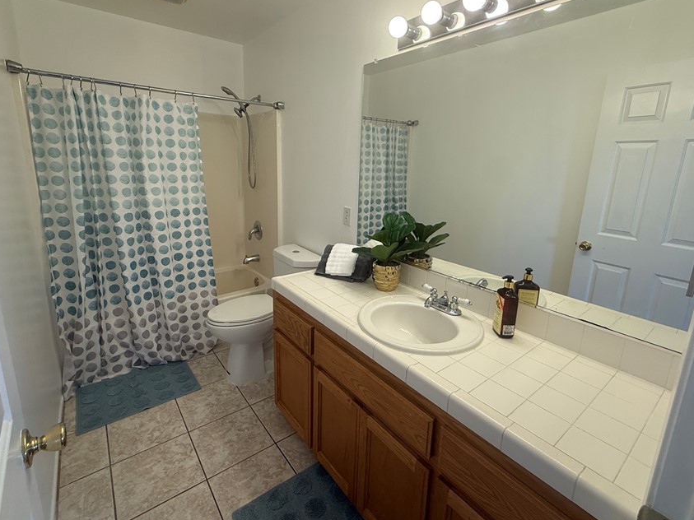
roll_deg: -1.6
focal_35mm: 17
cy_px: 232
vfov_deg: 74.5
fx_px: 341
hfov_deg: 91.0
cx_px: 352
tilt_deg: -11.7
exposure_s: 1/120
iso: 160
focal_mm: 2.22
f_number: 2.2
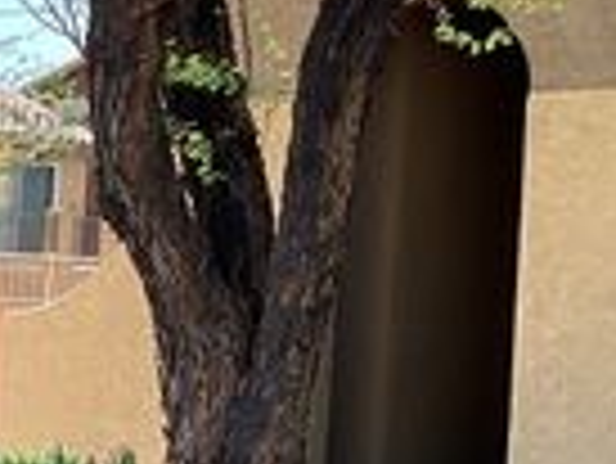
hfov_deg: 16.6
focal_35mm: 106
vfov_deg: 13.9
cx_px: 971
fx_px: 1888
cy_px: 88
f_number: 1.8
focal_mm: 3
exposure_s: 1/358
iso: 25
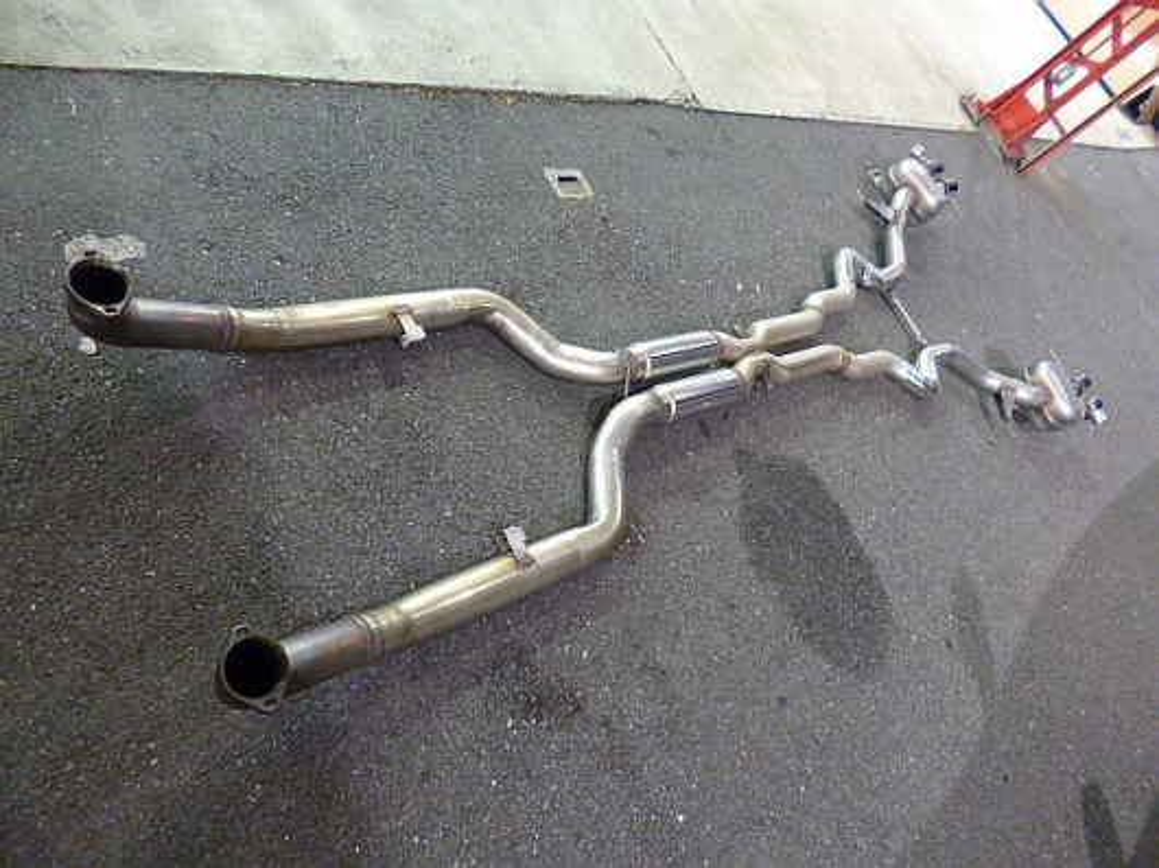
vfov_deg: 56.8
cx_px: 580
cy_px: 434
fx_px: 803
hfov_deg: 71.6
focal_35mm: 24
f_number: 2.5
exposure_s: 1/8
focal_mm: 4.3
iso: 250
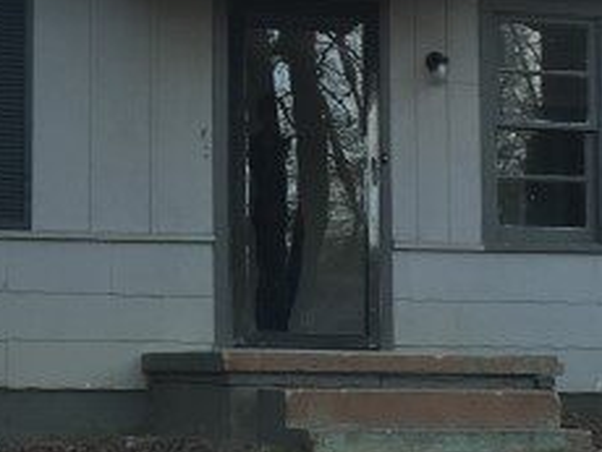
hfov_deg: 15.0
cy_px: 183
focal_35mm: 129
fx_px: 2246
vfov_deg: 11.5
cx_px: 24
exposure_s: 1/129
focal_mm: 4.15
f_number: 2.2
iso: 25
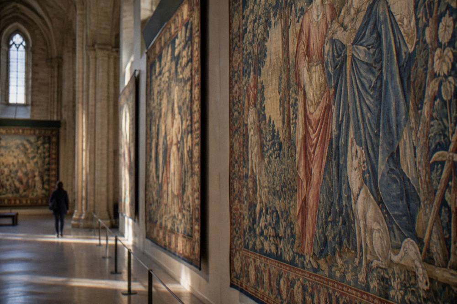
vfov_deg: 33.4
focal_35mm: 40
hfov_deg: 48.5
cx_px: 228
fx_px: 508
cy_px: 152
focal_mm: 40
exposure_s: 1/80
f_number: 11
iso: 320
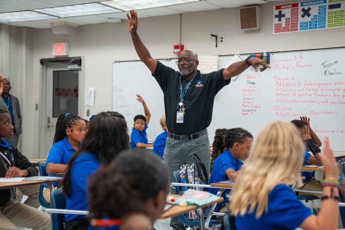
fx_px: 546
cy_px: 115
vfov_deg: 23.8
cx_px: 172
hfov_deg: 35.1
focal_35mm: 57
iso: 500
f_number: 2.8
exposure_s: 1/160
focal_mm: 57
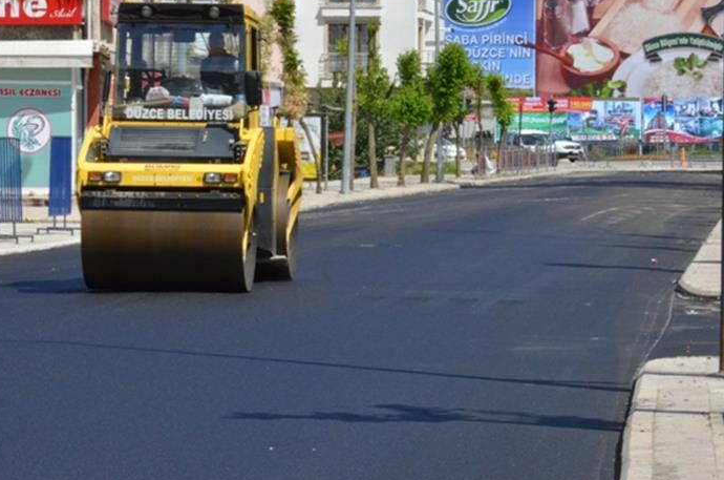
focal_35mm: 183
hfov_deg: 11.3
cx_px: 321
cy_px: 215
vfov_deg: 7.5
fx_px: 3664
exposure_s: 1/250
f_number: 36
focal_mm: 105
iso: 1600
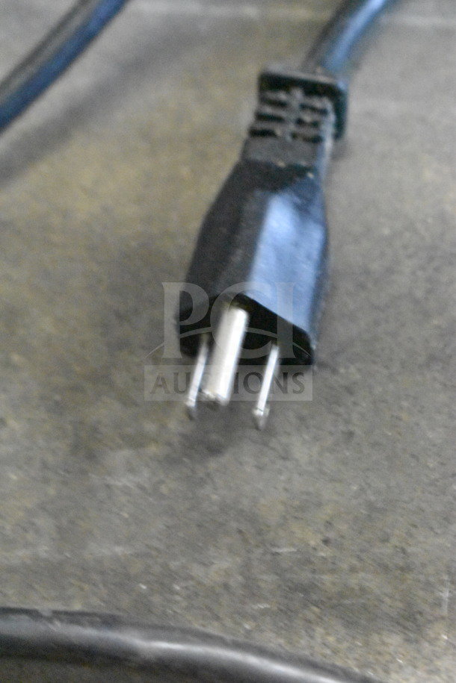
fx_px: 1567
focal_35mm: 82
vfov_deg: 24.6
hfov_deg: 16.6
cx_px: 228
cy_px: 342
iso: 25600
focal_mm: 55
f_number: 5.6
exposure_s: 1/80
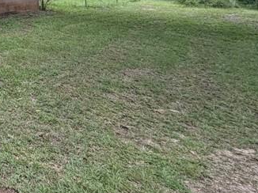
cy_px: -64
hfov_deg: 31.6
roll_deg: +1.4
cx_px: -87
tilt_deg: +6.0
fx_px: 328
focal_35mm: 44
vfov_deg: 27.1
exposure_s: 1/121
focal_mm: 2.22
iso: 64
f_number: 2.2
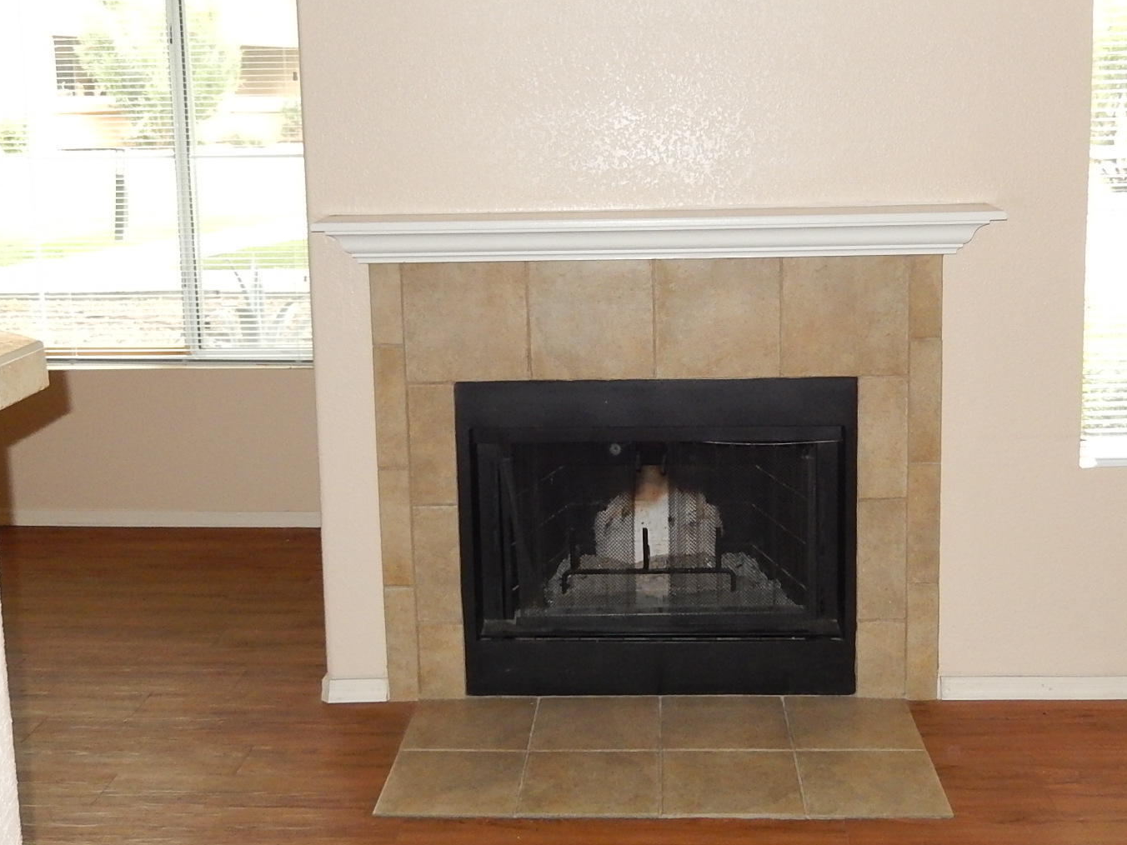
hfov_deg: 44.8
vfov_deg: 34.2
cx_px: 596
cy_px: 328
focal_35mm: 42
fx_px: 1367
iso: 320
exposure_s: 1/30
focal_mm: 4.5
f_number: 3.4
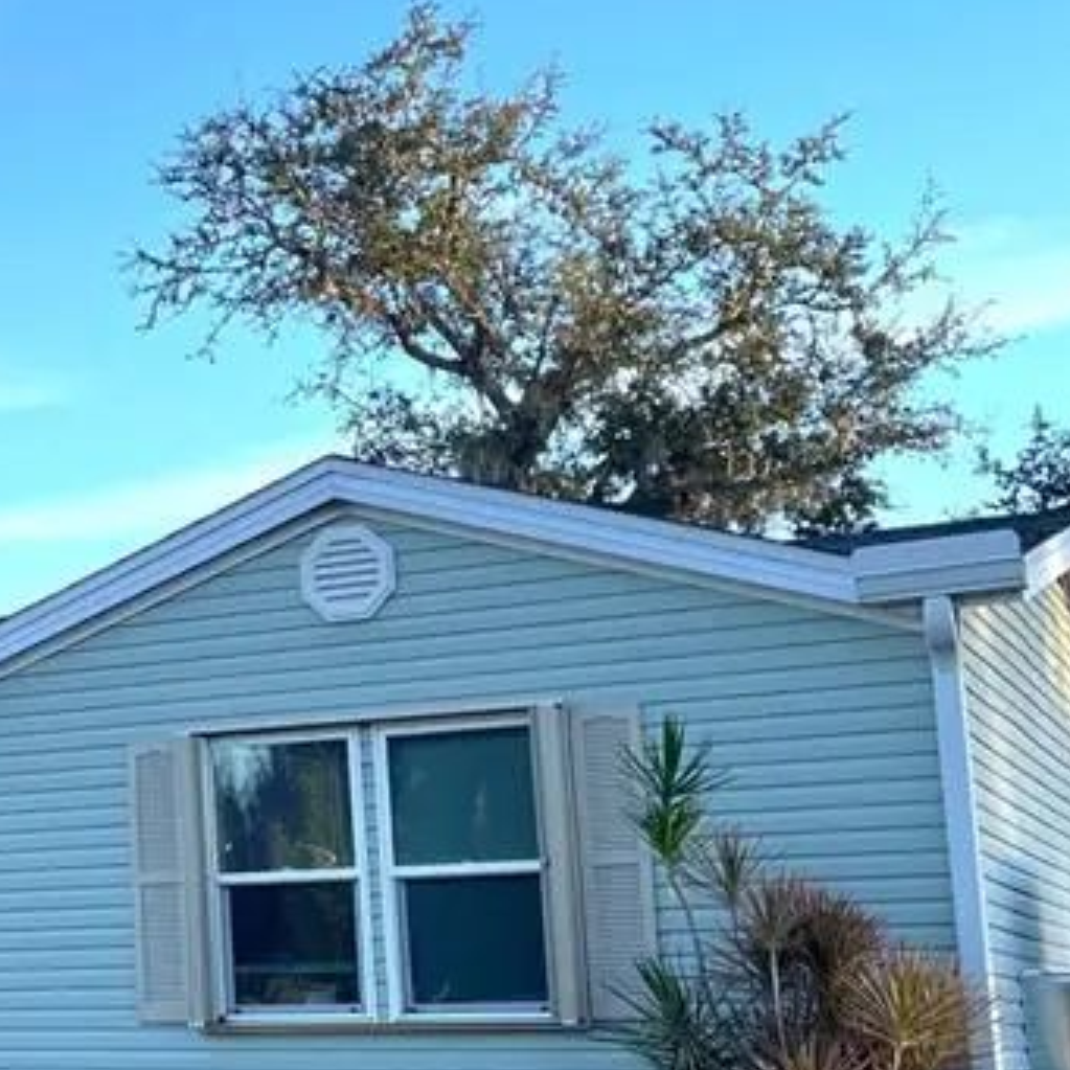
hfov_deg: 22.7
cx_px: -267
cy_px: 690
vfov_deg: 24.9
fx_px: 2413
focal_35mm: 69
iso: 32
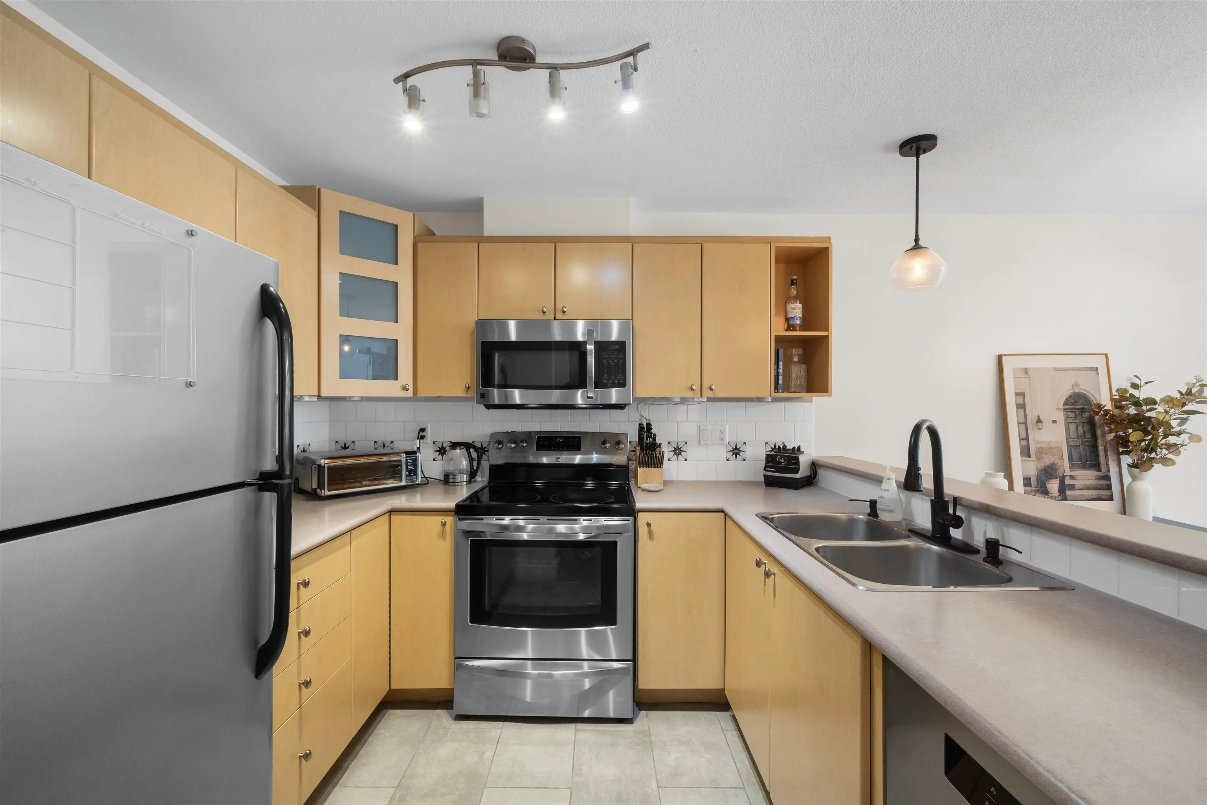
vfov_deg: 83.3
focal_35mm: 14
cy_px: 402
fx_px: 453
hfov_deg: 106.3
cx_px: 604
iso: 250
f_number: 9
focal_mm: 9
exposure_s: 1/2
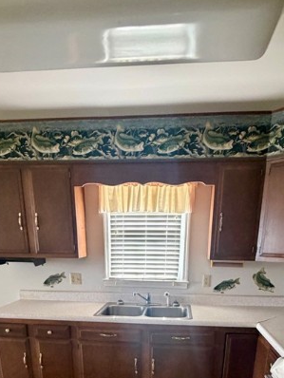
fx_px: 295
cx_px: 147
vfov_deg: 57.3
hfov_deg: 51.4
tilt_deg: -17.0
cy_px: 331
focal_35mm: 27
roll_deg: -2.2
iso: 320
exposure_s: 1/60
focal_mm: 2.22
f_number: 2.2
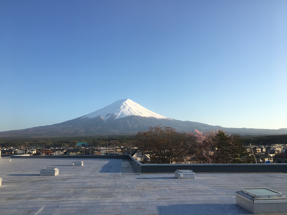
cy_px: 108
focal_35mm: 29
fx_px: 240
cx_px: 144
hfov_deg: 61.7
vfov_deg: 48.2
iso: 25
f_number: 2.2
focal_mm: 4.15
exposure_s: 1/974
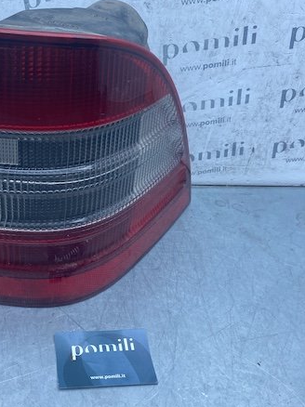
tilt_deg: -37.0
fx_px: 447
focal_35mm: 38
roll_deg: -4.3
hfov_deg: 37.0
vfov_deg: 49.0
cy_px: 188
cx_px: 85
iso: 32
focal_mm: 4.25
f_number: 1.8
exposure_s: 1/604
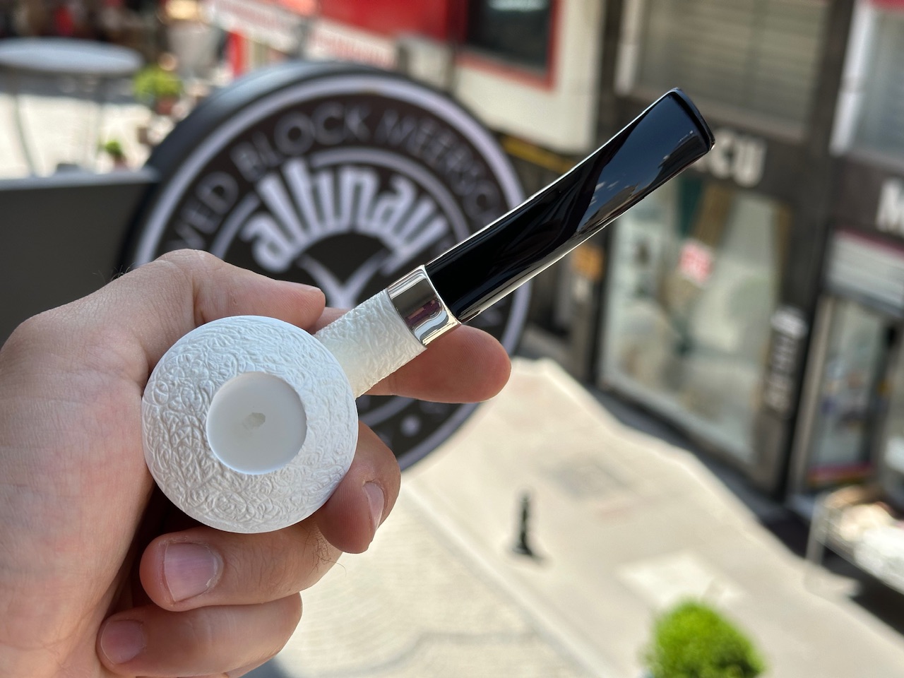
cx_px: 452
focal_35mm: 48
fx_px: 1254
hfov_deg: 39.7
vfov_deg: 30.3
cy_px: 339
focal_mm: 6.86
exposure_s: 1/1433
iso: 64
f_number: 1.78
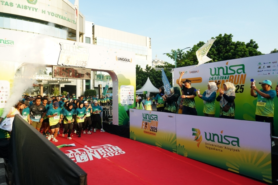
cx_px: 139
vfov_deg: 53.1
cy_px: 92
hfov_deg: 73.7
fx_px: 185
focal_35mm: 24
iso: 640
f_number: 3.5
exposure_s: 1/1600
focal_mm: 24
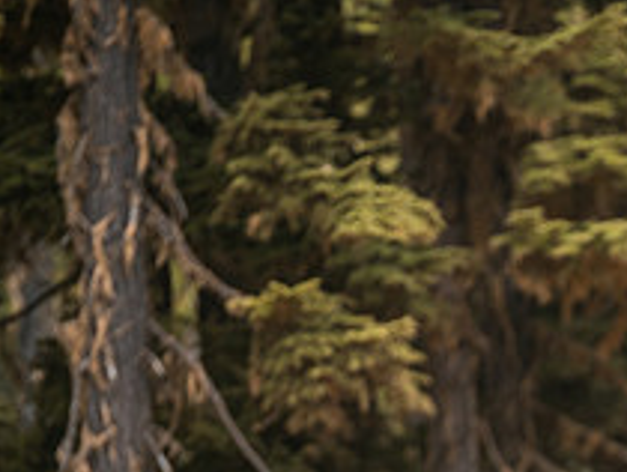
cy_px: 575
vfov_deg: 2.6
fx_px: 10427
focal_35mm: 575
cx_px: 818
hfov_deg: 3.4
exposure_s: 1/1600
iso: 320
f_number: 2.8
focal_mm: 200
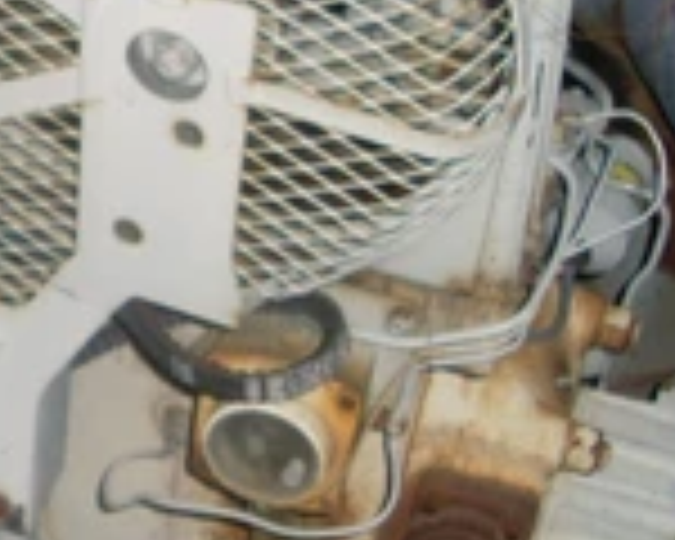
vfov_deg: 15.5
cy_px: 212
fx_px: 1978
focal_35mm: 99
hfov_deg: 18.9
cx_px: 14
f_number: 3
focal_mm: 6.3
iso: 100
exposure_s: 1/45
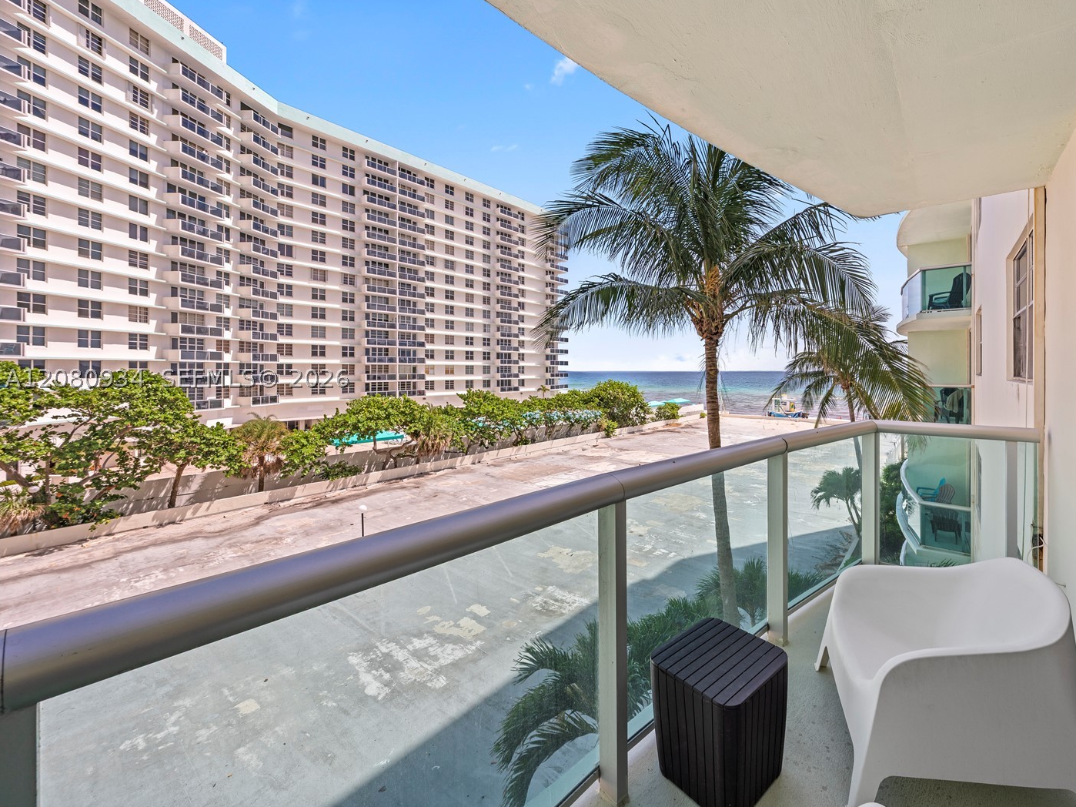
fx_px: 435
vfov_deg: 85.5
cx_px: 651
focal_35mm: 14
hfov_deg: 100.6
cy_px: 377
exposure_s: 1/50
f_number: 8
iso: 100
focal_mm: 12
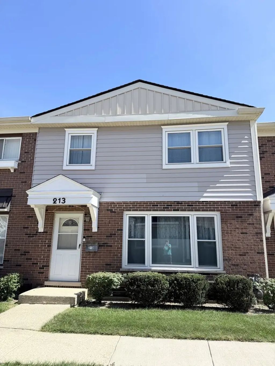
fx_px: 254
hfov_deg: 56.8
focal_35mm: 24
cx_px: 138
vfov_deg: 71.6
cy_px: 183
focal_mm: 6.76
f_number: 1.78
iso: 80
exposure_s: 1/2611
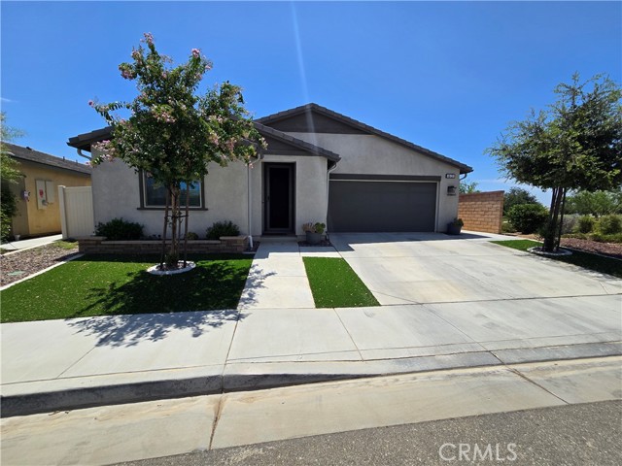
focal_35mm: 13
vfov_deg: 89.9
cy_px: 233
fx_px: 234
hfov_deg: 106.2
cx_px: 311
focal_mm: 2.2
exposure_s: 1/2913
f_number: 2.2
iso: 50
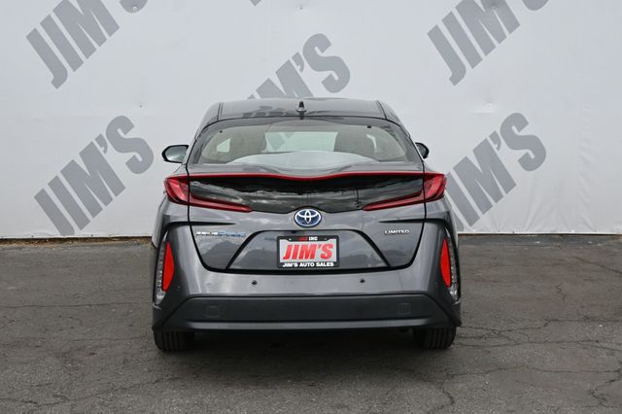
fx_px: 881
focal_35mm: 51
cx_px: 311
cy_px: 207
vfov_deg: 26.5
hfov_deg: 38.9
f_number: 5.6
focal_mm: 34
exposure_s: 1/250
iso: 100
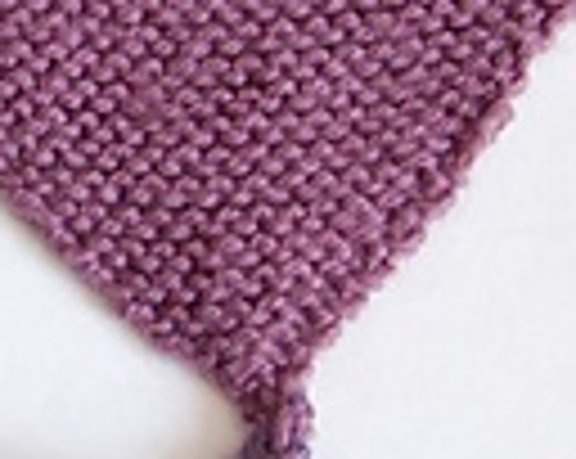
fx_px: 3353
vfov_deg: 7.8
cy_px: -36
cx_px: -207
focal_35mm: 197
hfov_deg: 9.6
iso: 400
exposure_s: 1/80
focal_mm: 28
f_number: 4.5
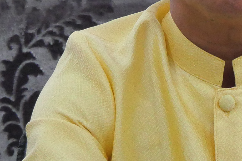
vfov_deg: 6.7
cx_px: 211
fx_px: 1384
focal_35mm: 206
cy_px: 78
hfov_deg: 9.9
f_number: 5
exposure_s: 1/60
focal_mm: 25
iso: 2000
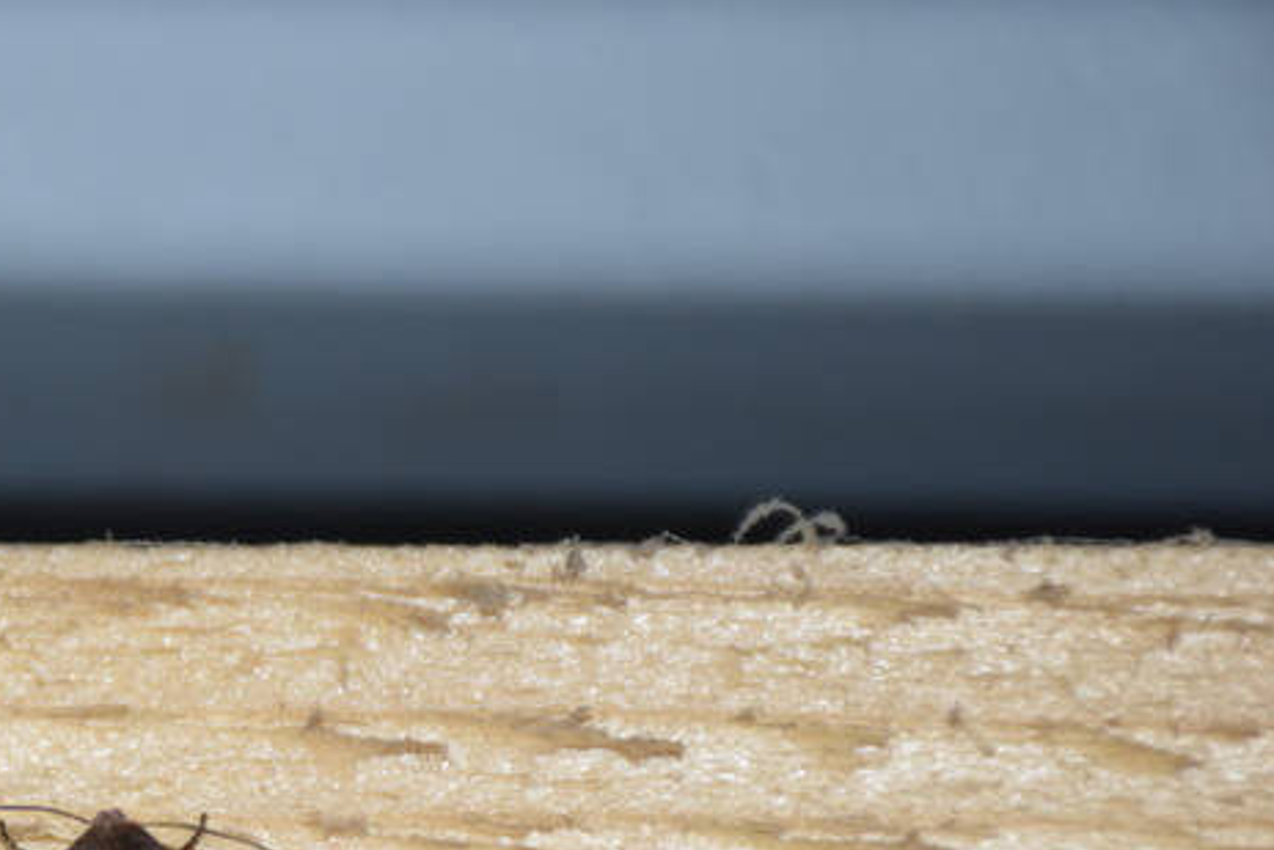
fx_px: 15398
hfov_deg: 4.7
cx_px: 30
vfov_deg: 3.2
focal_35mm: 435
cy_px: 770
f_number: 5.6
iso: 500
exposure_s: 1/60
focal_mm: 140
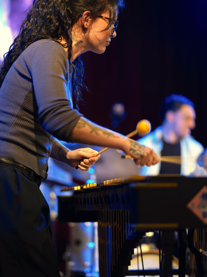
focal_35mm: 98
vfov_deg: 20.0
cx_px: 108
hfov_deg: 15.1
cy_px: 135
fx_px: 781
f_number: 1.8
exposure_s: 1/125
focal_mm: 85
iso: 640
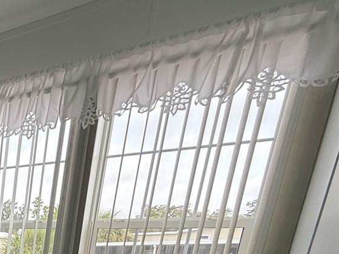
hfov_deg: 31.7
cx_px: -131
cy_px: 344
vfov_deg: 28.4
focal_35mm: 40
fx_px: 392
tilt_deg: -13.9
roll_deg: -1.5
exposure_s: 1/239
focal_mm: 2.22
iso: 64
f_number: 2.2
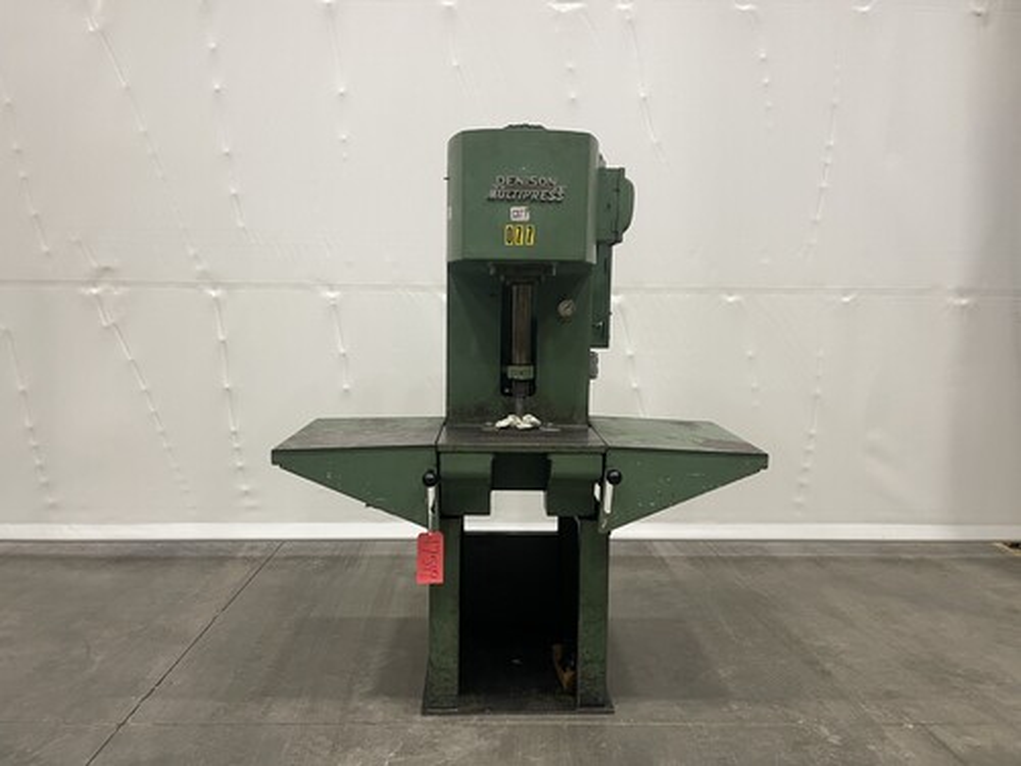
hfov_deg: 69.4
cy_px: 383
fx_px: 737
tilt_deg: -6.5
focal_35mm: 25
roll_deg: -0.4
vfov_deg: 54.9
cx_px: 510
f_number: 1.6
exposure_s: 1/60
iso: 200
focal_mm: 5.1
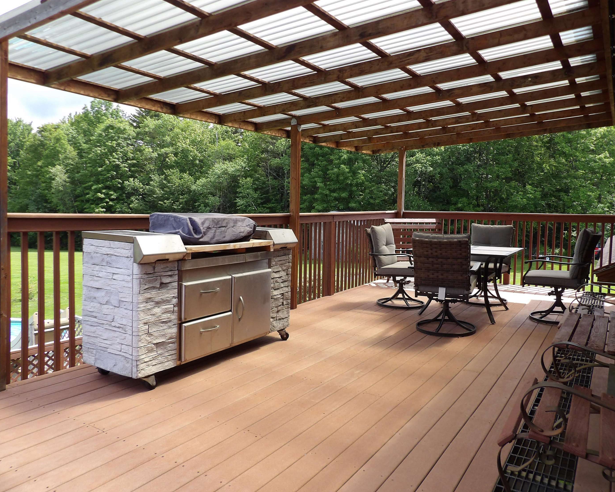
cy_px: 240
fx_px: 473
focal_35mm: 26
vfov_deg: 54.9
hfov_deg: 65.9
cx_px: 339
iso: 100
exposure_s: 1/277
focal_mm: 4.3
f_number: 3.2
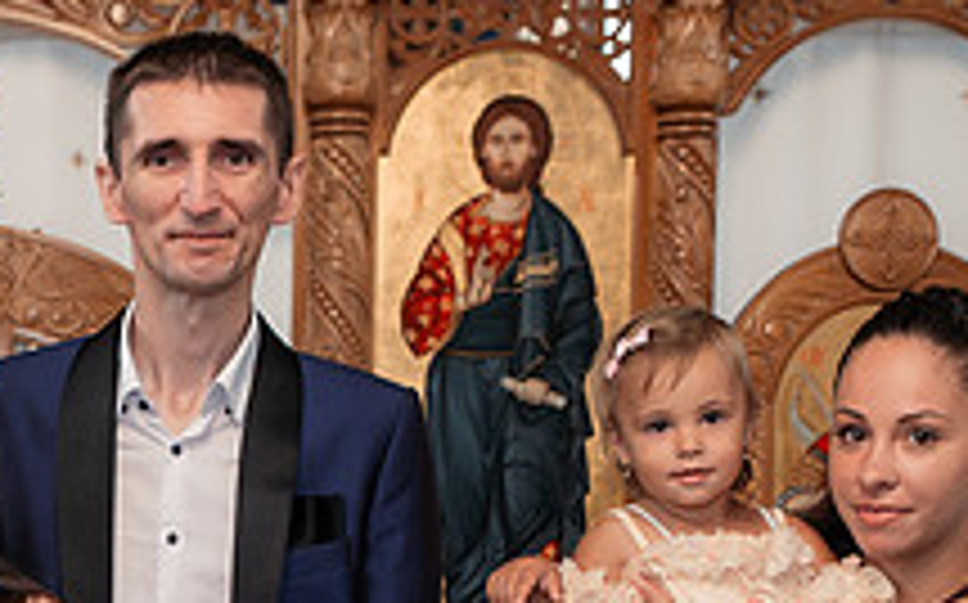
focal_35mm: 110
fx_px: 2900
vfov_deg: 11.6
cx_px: -50
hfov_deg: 18.4
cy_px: 735
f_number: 3.5
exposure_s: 1/250
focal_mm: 35
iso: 2500
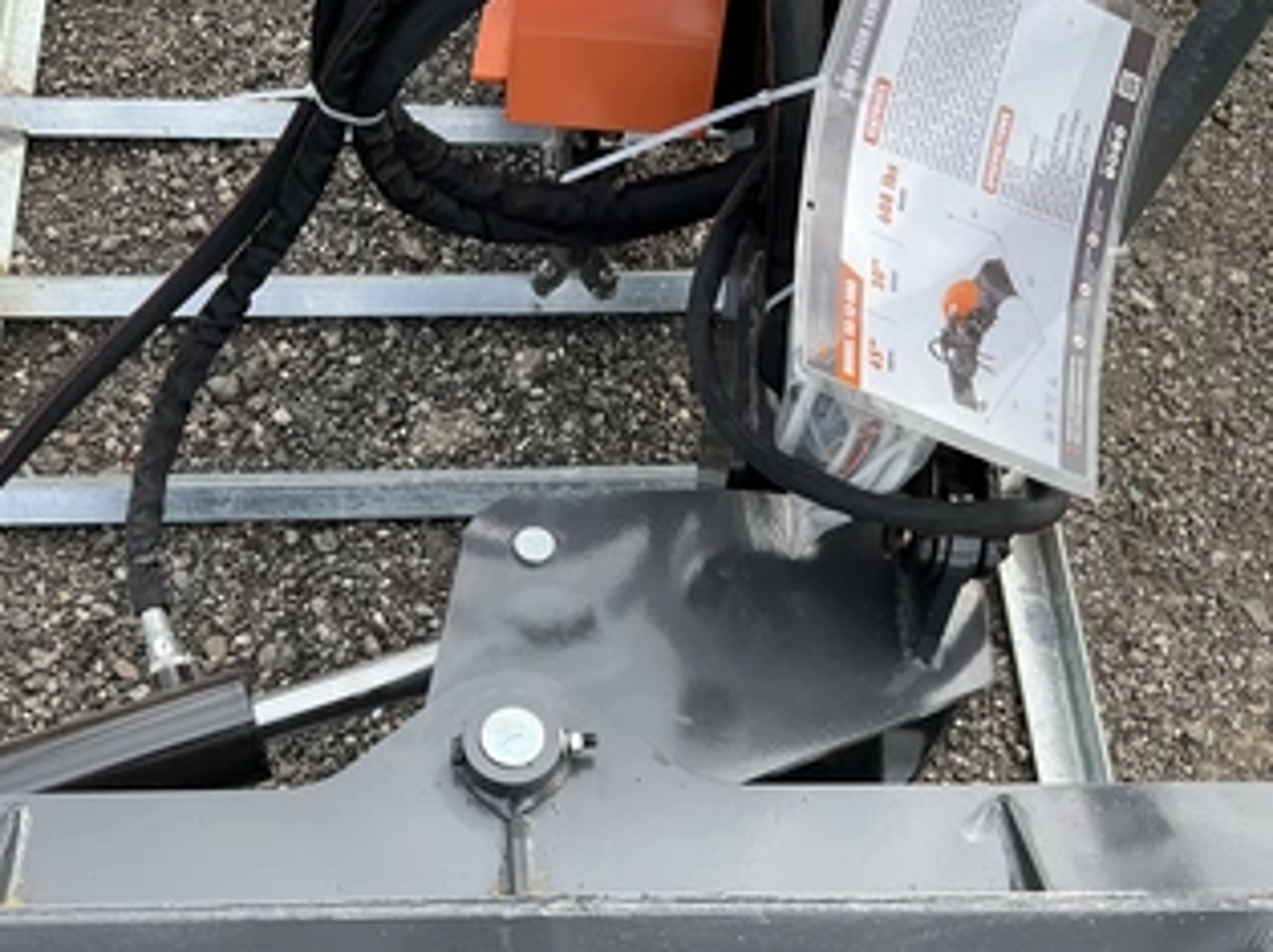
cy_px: 600
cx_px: 503
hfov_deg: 49.8
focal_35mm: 37
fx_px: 1360
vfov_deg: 38.4
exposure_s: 1/469
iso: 25
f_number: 1.8
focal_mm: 3
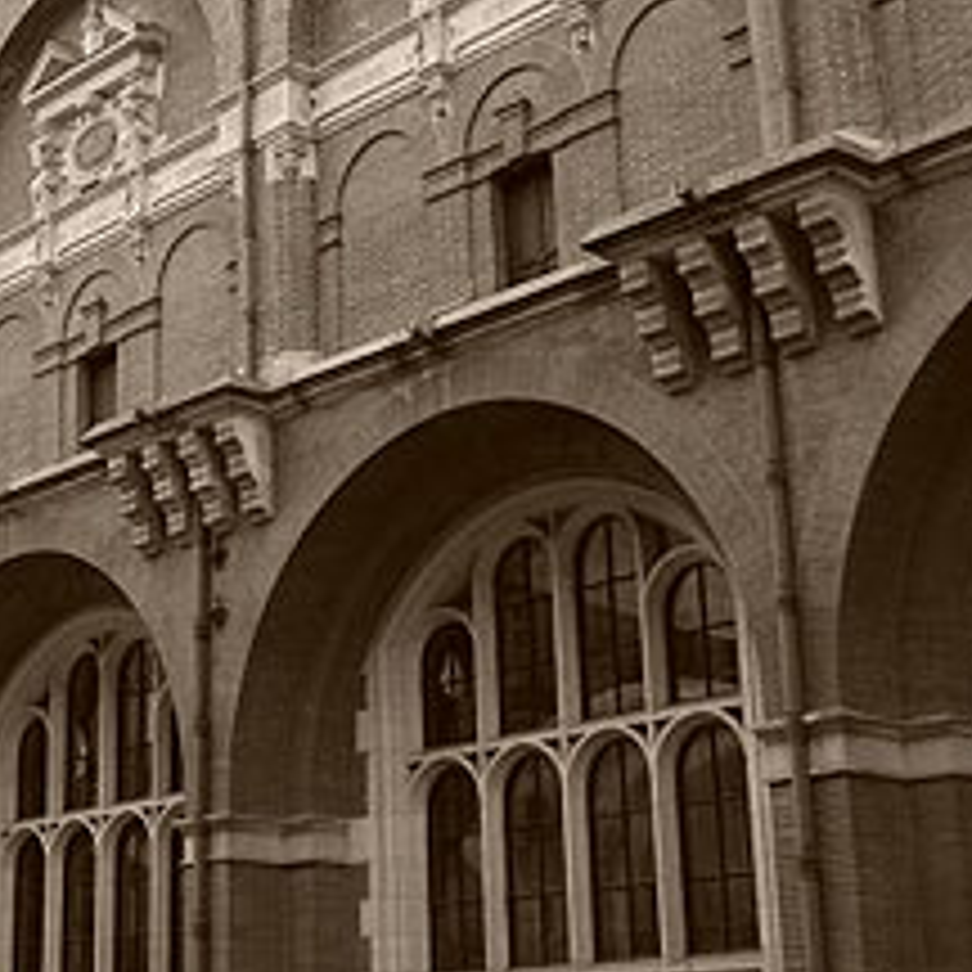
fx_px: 2192
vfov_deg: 24.8
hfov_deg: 24.0
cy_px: 306
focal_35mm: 69
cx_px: 32
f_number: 5
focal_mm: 26
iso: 200
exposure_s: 1/100
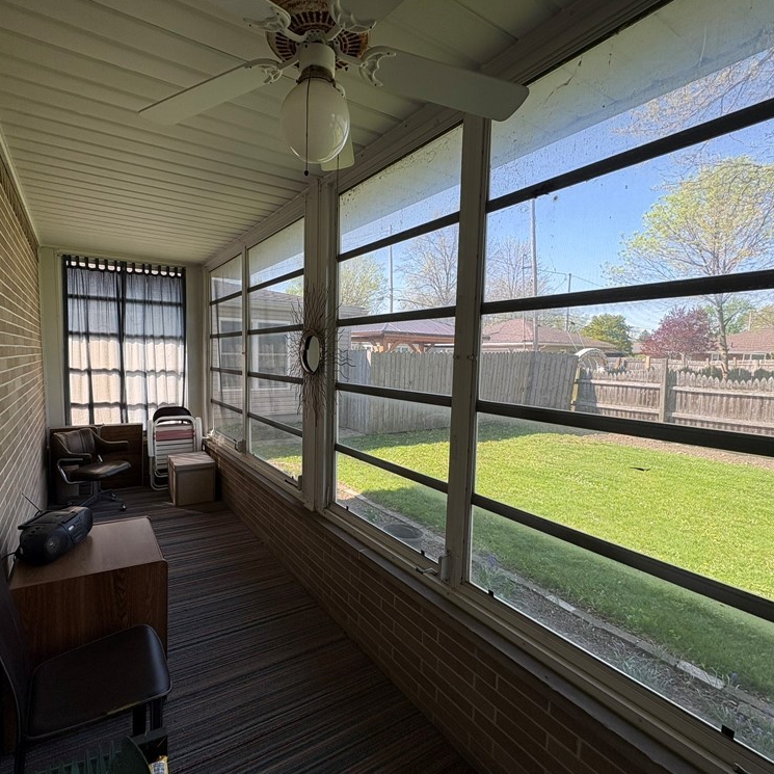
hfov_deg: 83.5
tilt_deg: -5.1
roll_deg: -1.0
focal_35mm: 17
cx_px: 335
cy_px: 394
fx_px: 430
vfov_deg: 84.0
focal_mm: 2.22
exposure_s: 1/227
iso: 64
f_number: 2.2
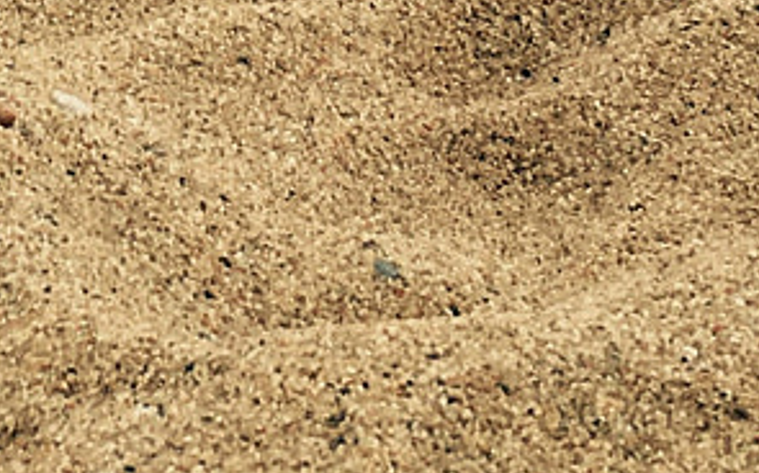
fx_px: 3452
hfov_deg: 12.3
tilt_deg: -5.5
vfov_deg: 7.2
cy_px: -776
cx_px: -111
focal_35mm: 167
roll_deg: +0.9
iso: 25
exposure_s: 1/1425
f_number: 2.2
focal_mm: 4.15
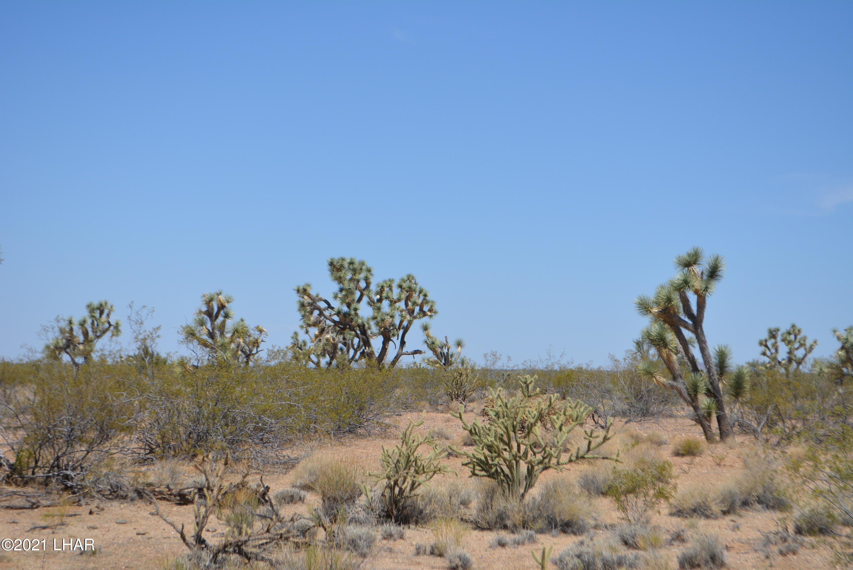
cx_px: 426
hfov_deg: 24.6
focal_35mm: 82
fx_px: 1956
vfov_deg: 16.6
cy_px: 285
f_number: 7.1
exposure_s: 1/2000
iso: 400
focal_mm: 55
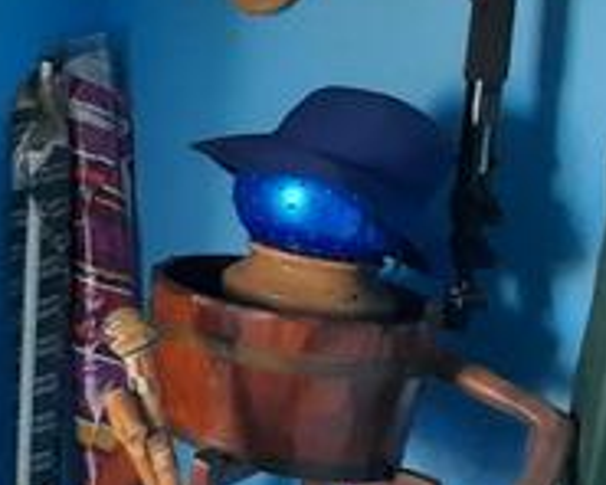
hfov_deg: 20.2
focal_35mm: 55
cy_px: 98
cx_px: -560
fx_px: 986
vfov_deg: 27.1
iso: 200
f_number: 2.2
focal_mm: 1.74
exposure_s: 1/50
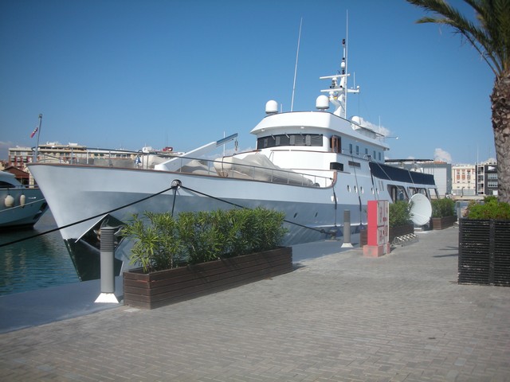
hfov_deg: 52.6
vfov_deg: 40.7
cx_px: 255
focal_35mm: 35
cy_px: 191
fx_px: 516
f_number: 7.9
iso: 50
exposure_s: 1/189
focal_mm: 5.8
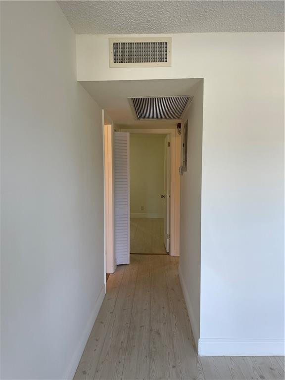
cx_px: 142
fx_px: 285
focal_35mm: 26
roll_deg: +0.4
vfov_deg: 67.3
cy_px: 190
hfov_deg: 53.1
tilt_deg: -4.1
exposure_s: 1/120
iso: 80
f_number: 1.6
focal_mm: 5.1
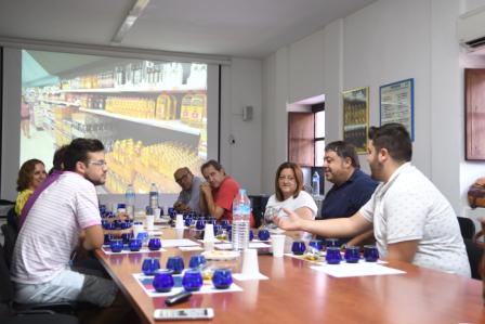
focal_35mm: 39
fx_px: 526
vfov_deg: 34.2
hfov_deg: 49.5
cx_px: 242
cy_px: 162
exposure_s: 1/60
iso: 1000
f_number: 2.8
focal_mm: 26
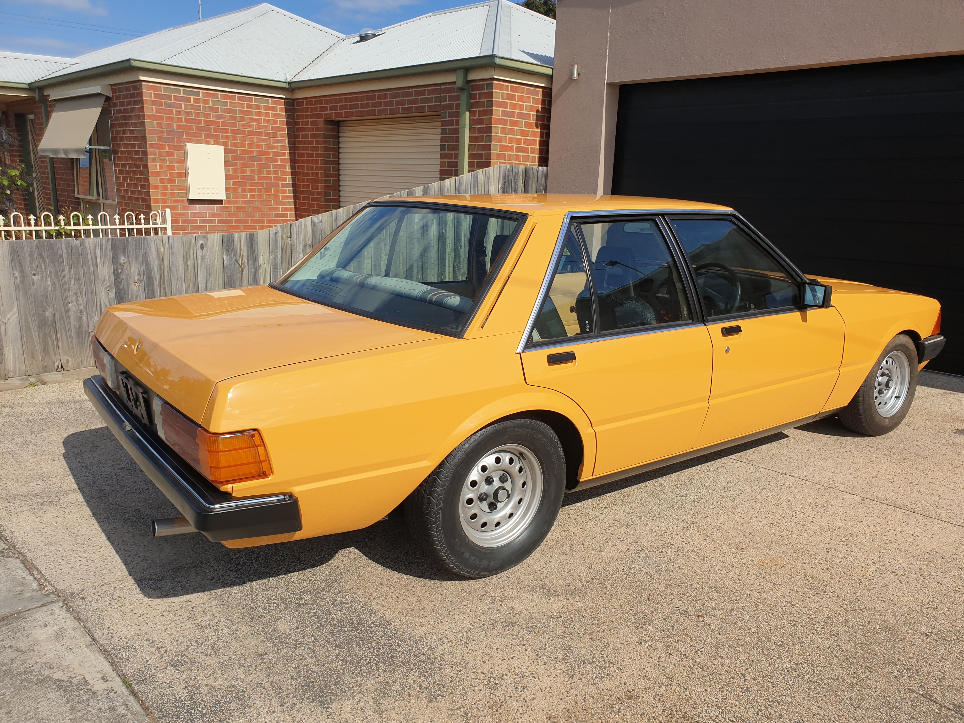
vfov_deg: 53.1
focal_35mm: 26
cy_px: 362
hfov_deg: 67.3
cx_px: 482
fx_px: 724
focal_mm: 4.3
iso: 50
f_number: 2.4
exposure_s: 1/2703
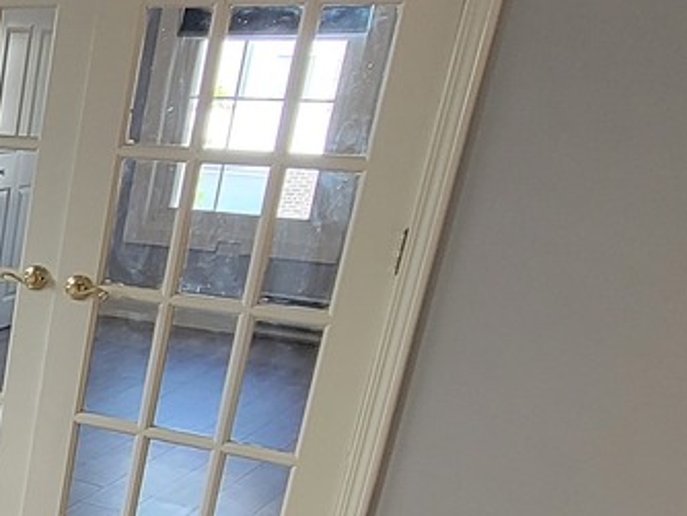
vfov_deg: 24.6
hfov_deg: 24.8
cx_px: -387
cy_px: 545
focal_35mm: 56
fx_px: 1112
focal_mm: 2.2
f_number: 2.2
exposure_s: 1/60
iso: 160
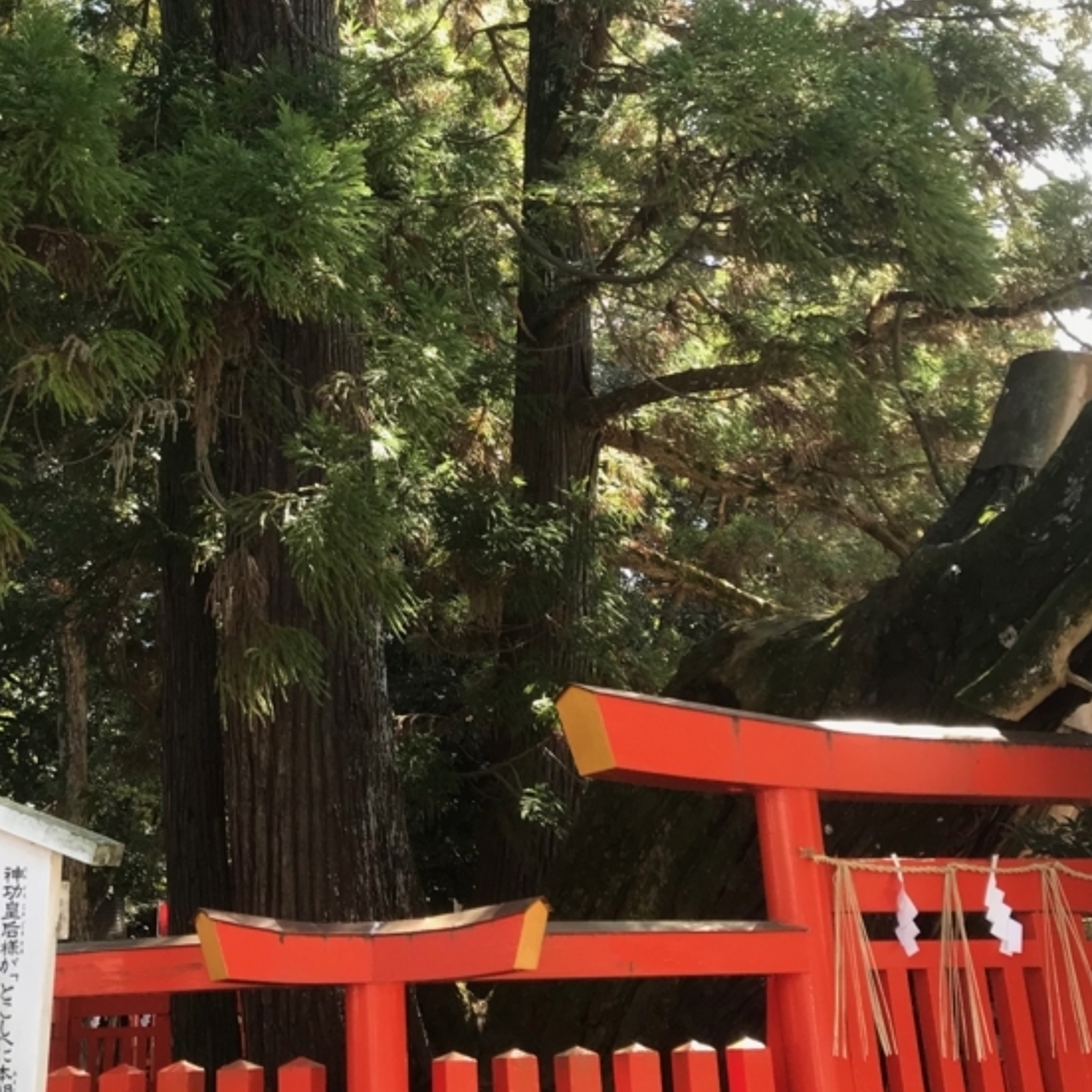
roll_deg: +2.7
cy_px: 315
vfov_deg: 36.2
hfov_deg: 36.6
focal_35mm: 46
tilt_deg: +25.2
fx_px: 1642
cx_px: 406
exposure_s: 1/120
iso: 32
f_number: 1.8
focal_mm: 3.99
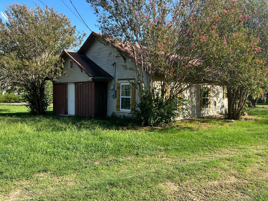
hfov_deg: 61.6
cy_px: 108
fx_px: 225
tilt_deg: -3.0
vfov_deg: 48.2
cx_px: 138
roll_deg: +0.1
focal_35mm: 29
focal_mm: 5.7
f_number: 1.5
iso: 50
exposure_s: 1/1377
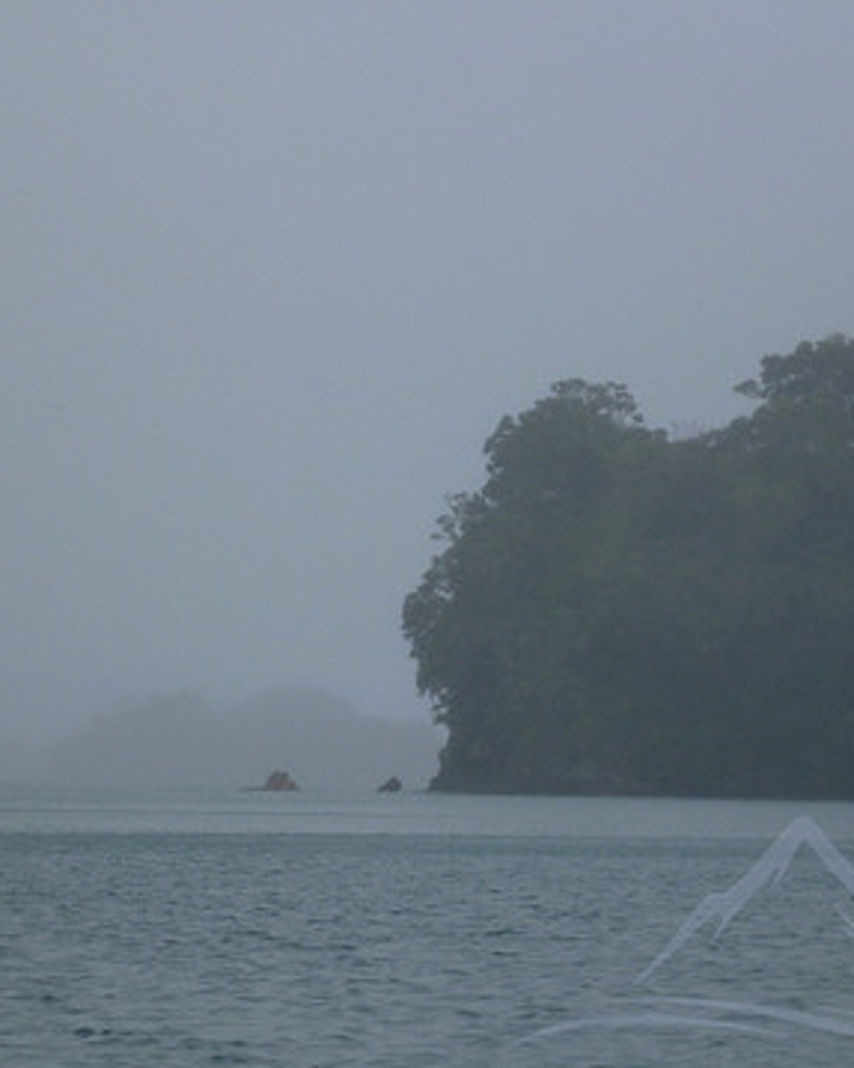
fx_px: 6385
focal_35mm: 202
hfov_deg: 7.6
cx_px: 277
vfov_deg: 9.6
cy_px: 567
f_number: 5.9
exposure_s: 1/500
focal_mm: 22.8
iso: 100
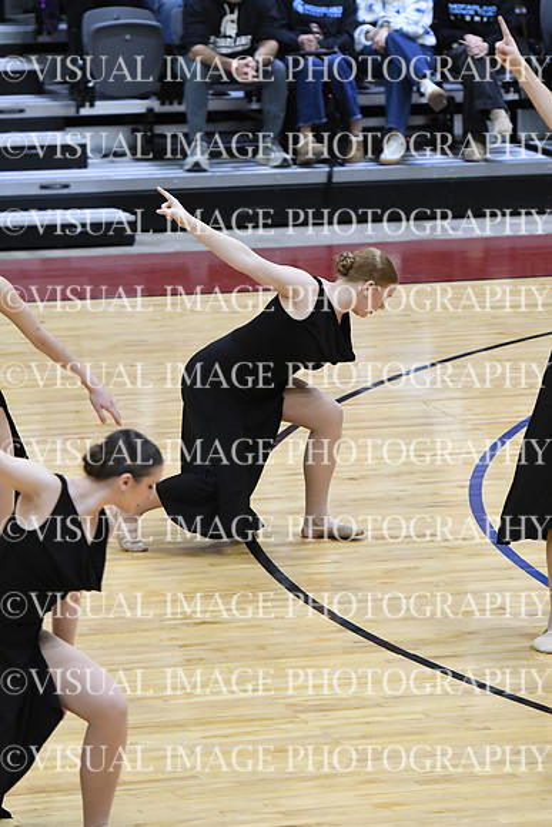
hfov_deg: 5.7
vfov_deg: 8.6
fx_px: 5516
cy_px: 414
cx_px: 276
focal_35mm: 240
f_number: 3.5
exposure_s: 1/400
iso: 4000
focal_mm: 160
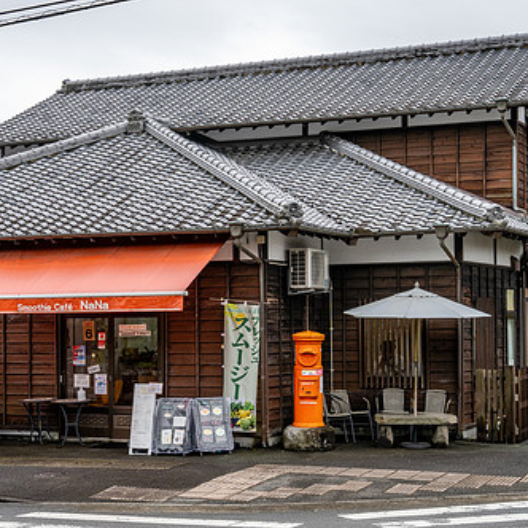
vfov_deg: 22.2
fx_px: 1346
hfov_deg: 22.1
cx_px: 189
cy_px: 304
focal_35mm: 78
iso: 500
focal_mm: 51
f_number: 10
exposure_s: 1/100
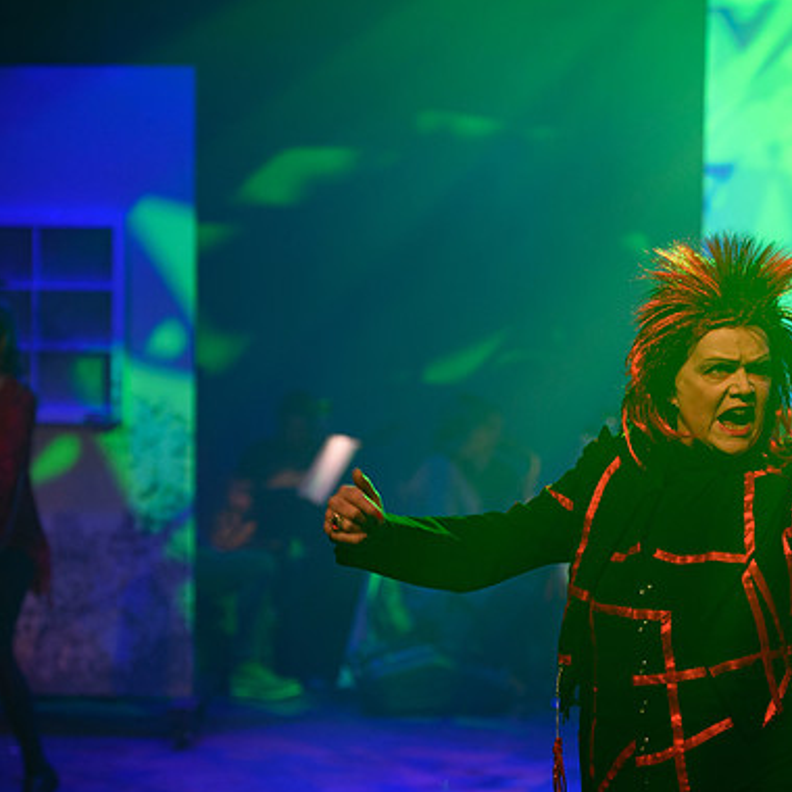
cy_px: 398
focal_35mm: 101
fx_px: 2614
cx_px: 521
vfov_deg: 17.2
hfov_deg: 17.2
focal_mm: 78
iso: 800
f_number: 2.8
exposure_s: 1/160
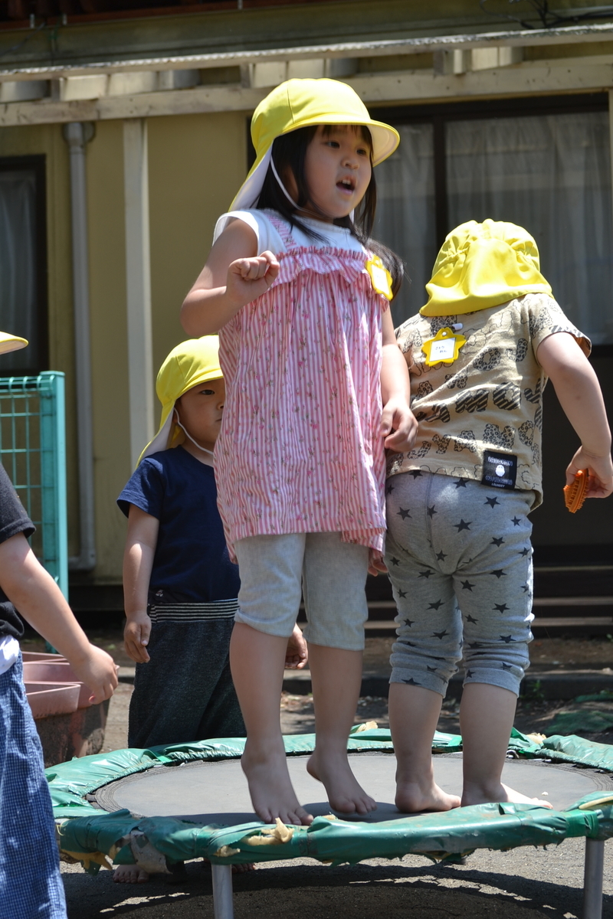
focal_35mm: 82
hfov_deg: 16.6
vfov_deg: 24.6
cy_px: 460
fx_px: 2107
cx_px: 306
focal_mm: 55
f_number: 6.3
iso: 100
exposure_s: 1/160
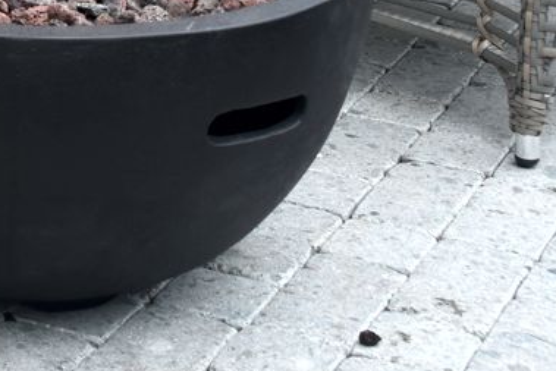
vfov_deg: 10.0
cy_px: -182
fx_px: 2055
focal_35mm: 133
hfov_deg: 15.0
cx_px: -54
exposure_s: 1/350
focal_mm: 28
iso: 800
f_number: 8
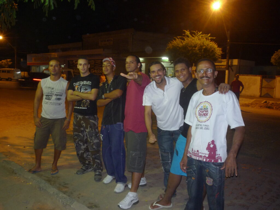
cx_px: 140
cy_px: 105
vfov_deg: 44.2
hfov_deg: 56.8
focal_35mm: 32
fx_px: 259
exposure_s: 1/8
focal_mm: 5.2
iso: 160
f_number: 3.3
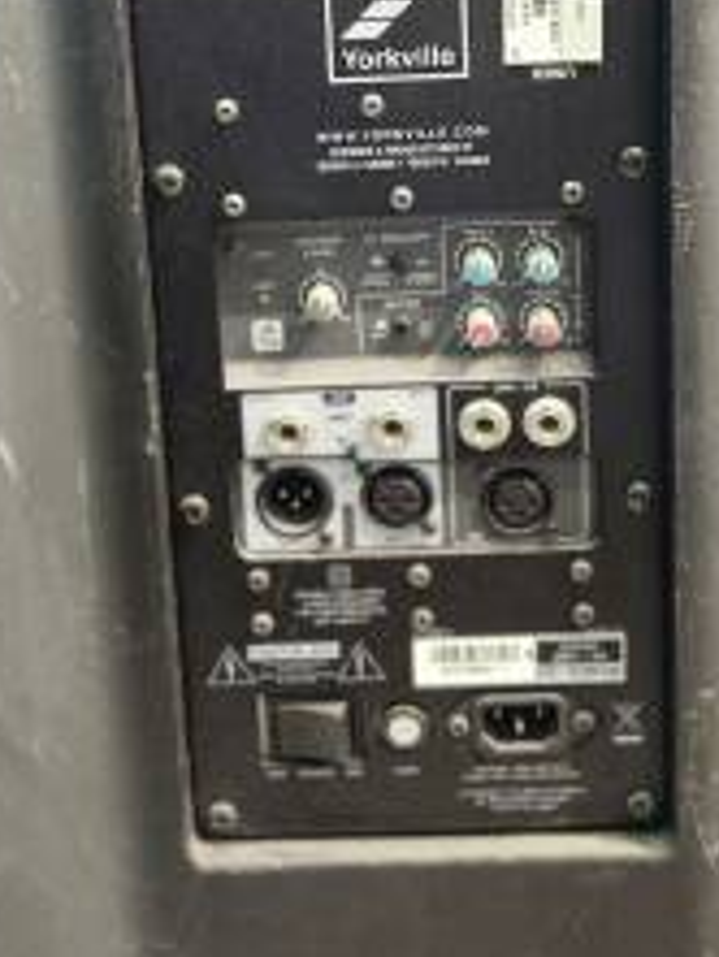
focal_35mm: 54
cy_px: 26
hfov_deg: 27.0
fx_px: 1494
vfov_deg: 32.9
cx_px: 295
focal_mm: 5.54
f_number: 1.8
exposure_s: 1/30
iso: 640
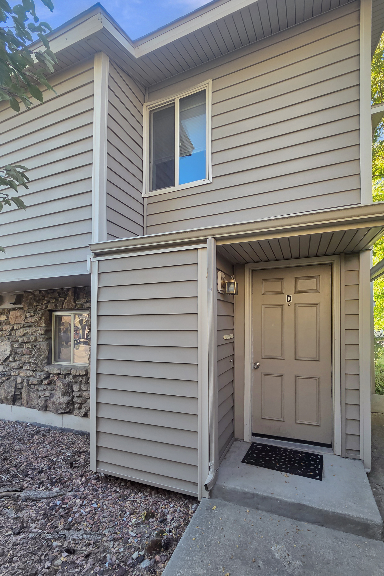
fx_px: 224
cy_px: 284
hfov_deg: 81.1
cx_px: 203
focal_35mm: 14
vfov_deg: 104.3
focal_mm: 2.2
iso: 50
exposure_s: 1/255
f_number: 2.2
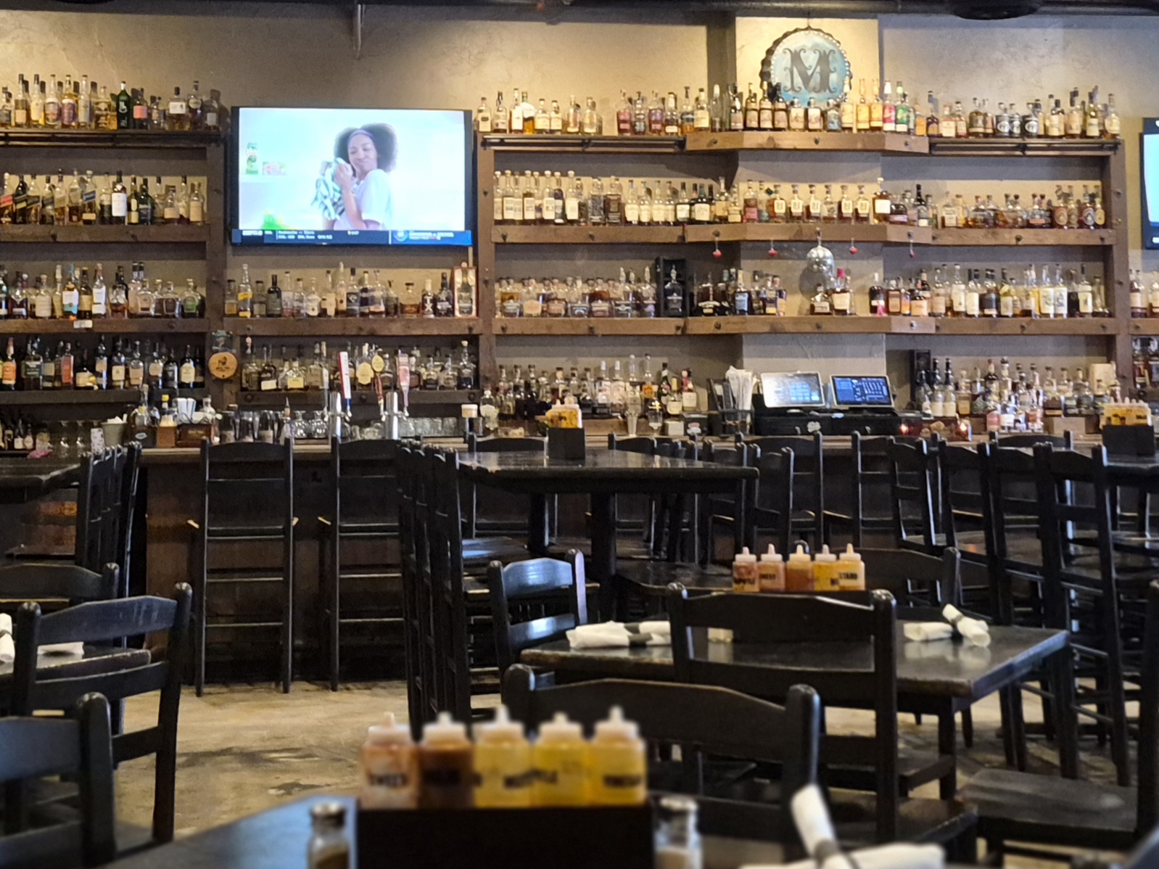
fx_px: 770
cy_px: 434
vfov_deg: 58.9
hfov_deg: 73.9
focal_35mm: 23
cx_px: 580
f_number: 1.8
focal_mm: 5.4
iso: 1600
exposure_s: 1/60.2
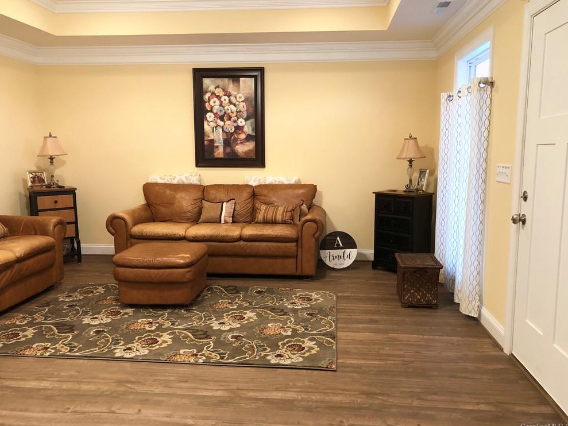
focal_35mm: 29
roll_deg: -0.9
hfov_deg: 61.6
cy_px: 212
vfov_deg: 48.2
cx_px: 292
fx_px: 476
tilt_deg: -7.7
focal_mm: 3.99
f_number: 1.8
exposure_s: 1/15
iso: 64
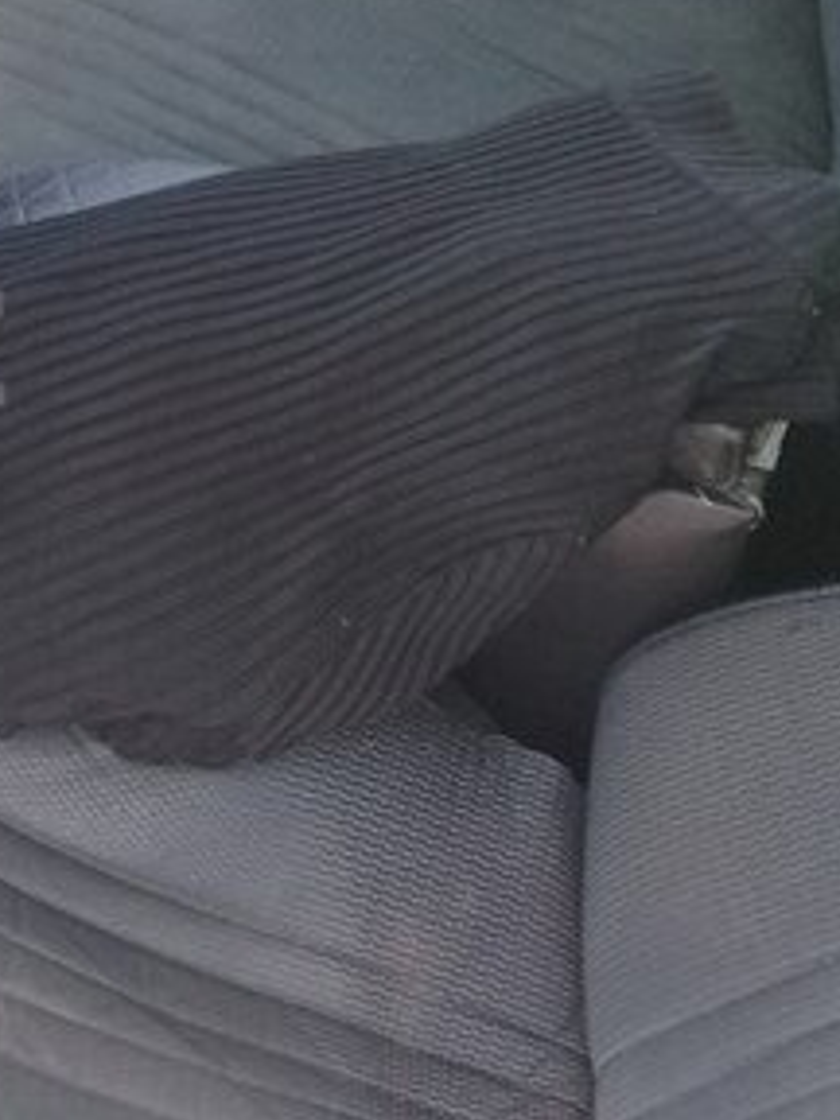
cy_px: 348
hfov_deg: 18.5
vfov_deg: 27.2
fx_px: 2297
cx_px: -393
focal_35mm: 71
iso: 50
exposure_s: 1/50
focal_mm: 3.3
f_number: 2.2
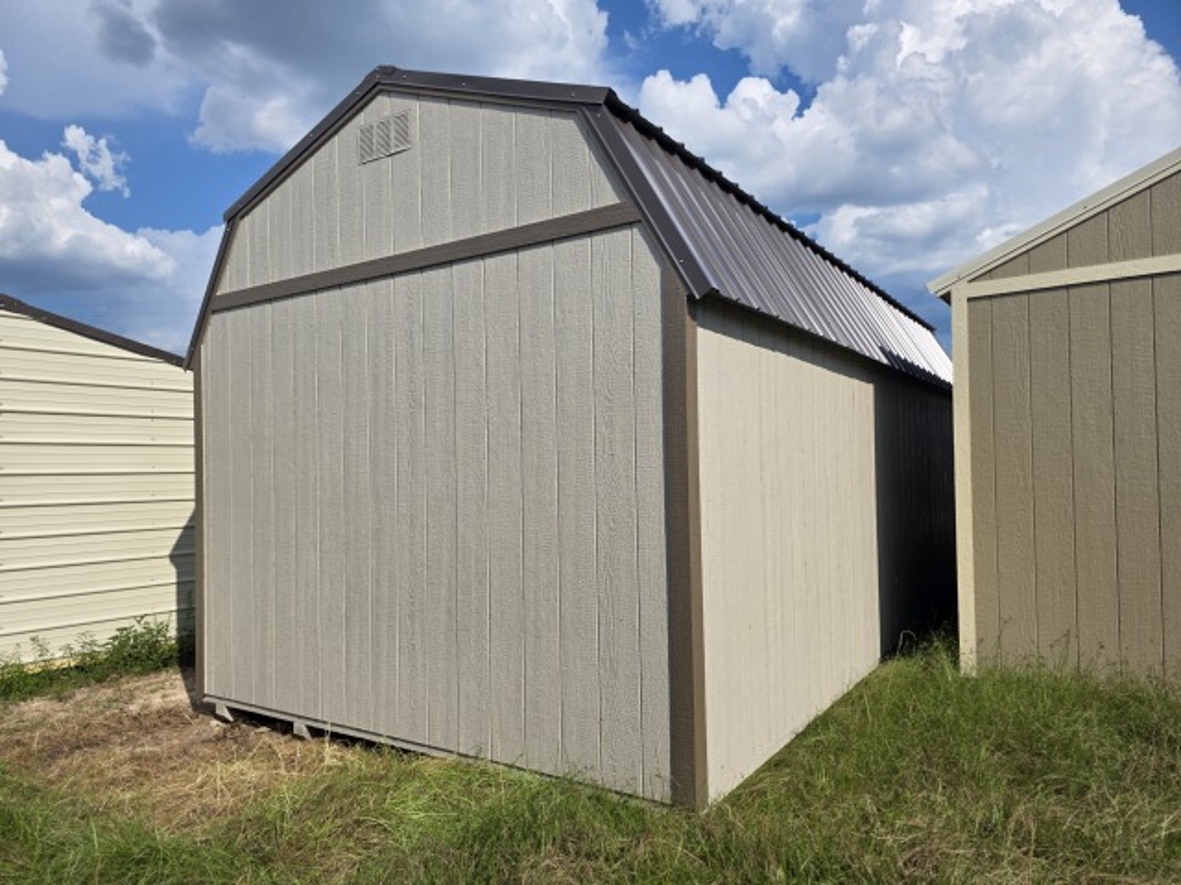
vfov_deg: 58.9
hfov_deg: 73.9
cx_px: 590
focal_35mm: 23
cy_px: 442
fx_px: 785
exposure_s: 1/7944
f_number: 1.7
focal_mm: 6.3
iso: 80
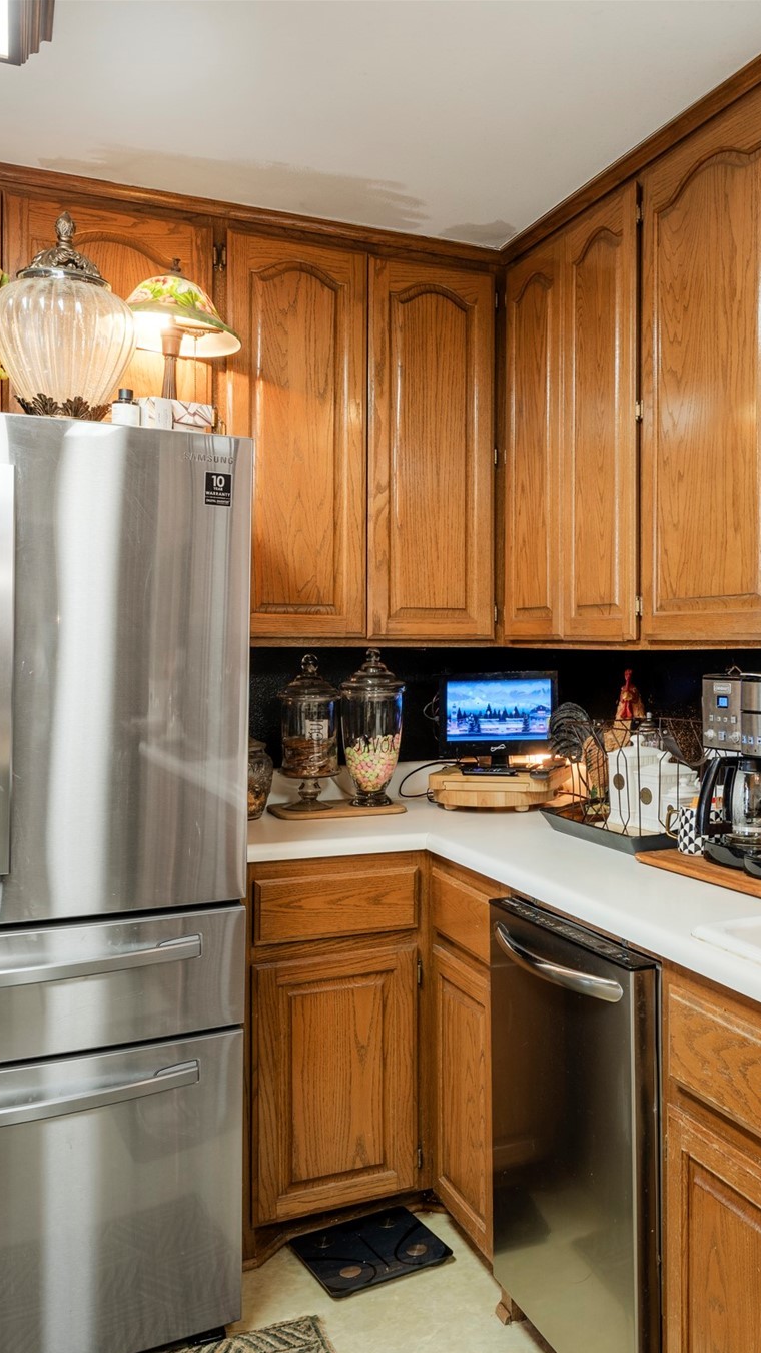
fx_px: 1121
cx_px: 651
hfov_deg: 35.7
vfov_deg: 62.2
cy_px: 679
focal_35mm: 31
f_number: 8
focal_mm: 19.8
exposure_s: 1/2
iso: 160
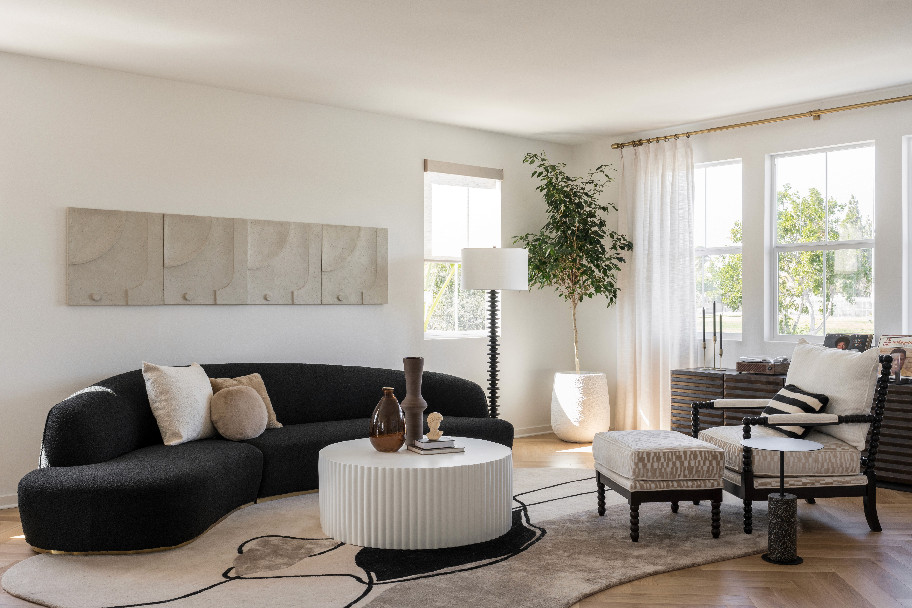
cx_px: 456
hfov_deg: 54.4
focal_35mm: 35
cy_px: 304
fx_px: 887
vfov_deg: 37.9
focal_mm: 35
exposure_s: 1/10
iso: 250
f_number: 10
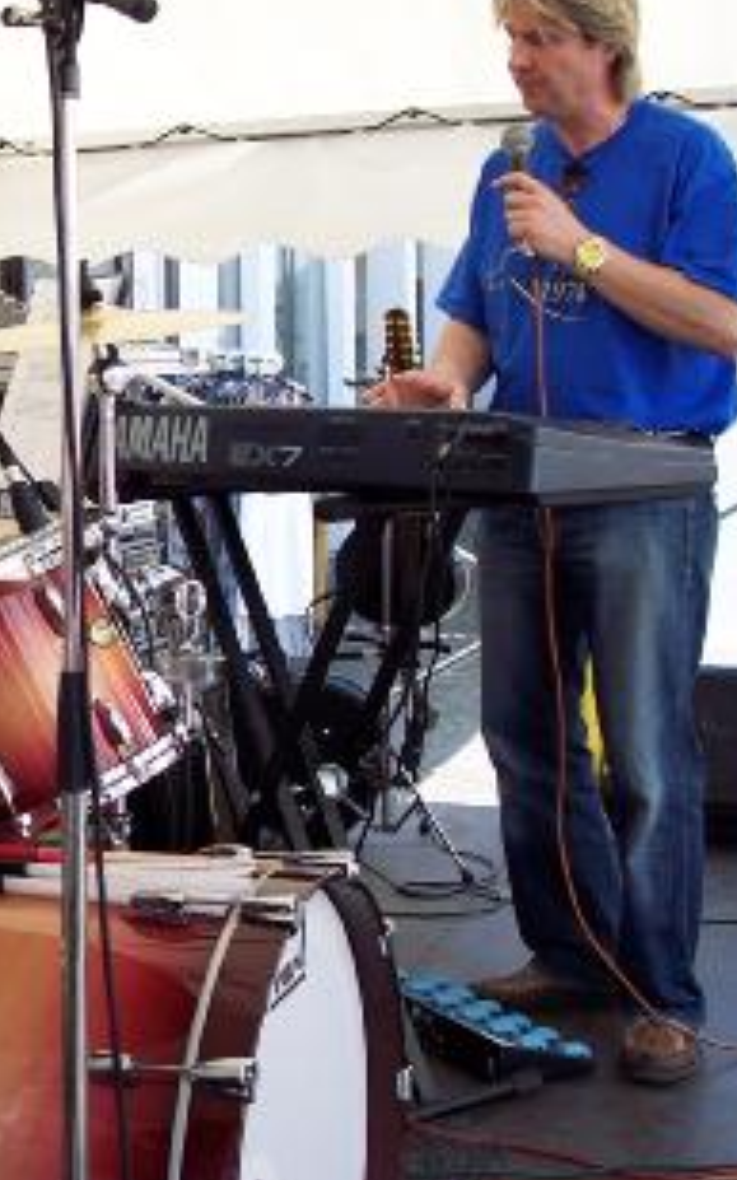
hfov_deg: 18.7
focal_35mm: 67
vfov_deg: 30.6
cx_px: -61
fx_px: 2154
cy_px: 491
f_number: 3.4
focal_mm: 8
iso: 100
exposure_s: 1/180
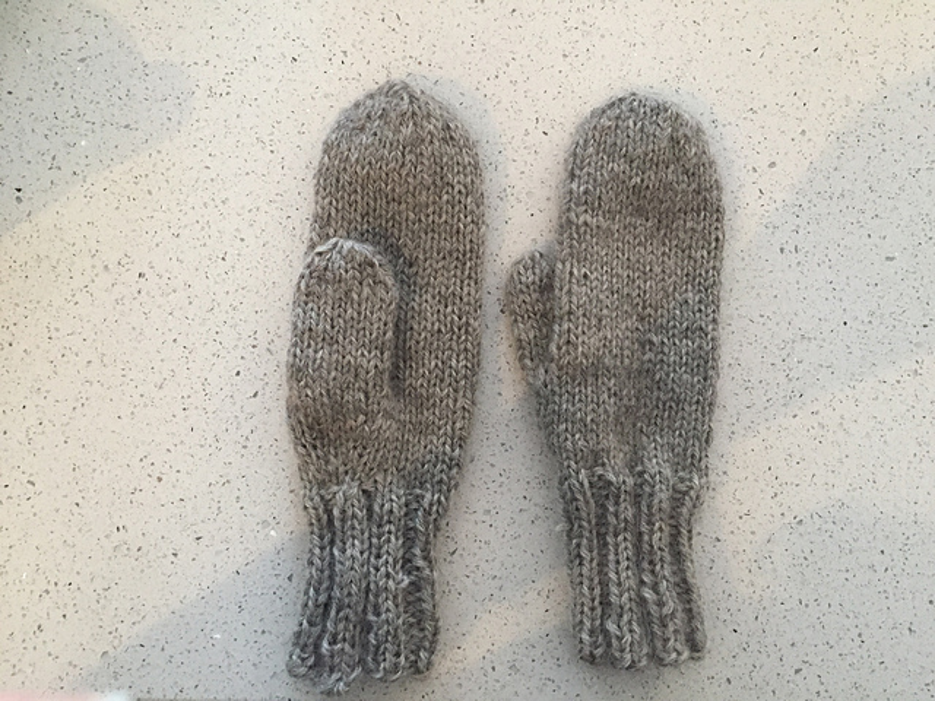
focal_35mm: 29
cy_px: 350
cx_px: 468
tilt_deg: -84.7
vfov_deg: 48.2
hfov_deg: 61.7
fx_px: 783
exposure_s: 1/30
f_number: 2.2
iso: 320
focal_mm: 4.15
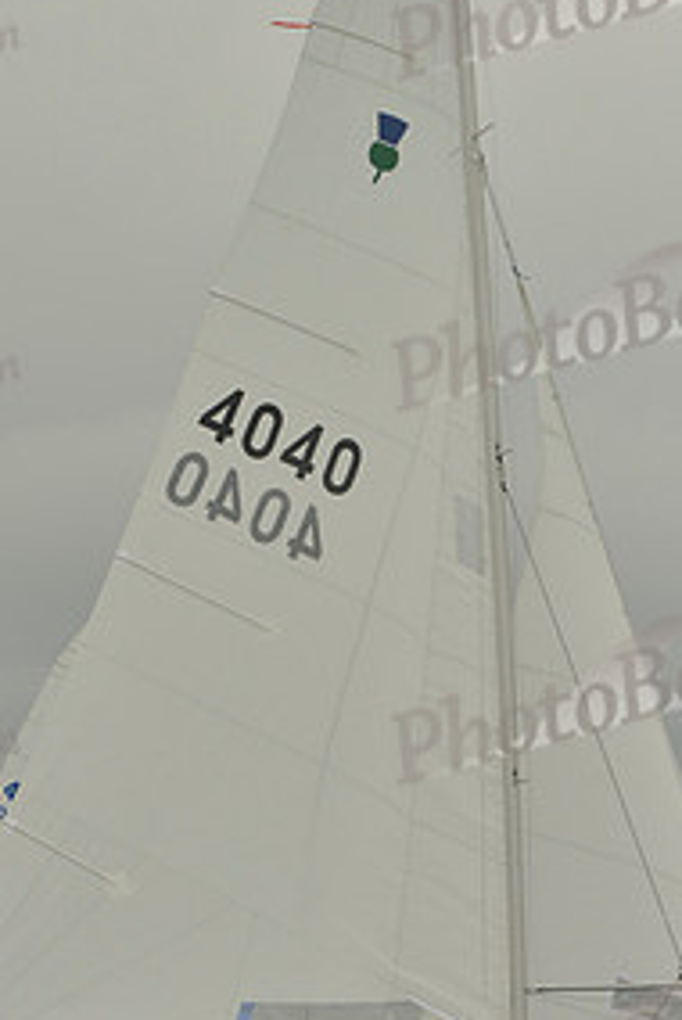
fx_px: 4337
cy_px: 557
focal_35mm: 153
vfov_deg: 13.4
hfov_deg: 9.0
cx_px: 206
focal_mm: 75
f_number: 10
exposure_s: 1/1250
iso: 400
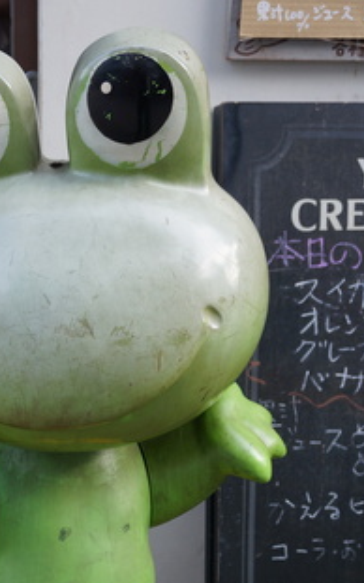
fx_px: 938
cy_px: 484
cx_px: 53
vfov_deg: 33.4
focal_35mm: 59
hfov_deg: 21.6
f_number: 4
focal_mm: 20
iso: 160
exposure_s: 1/60
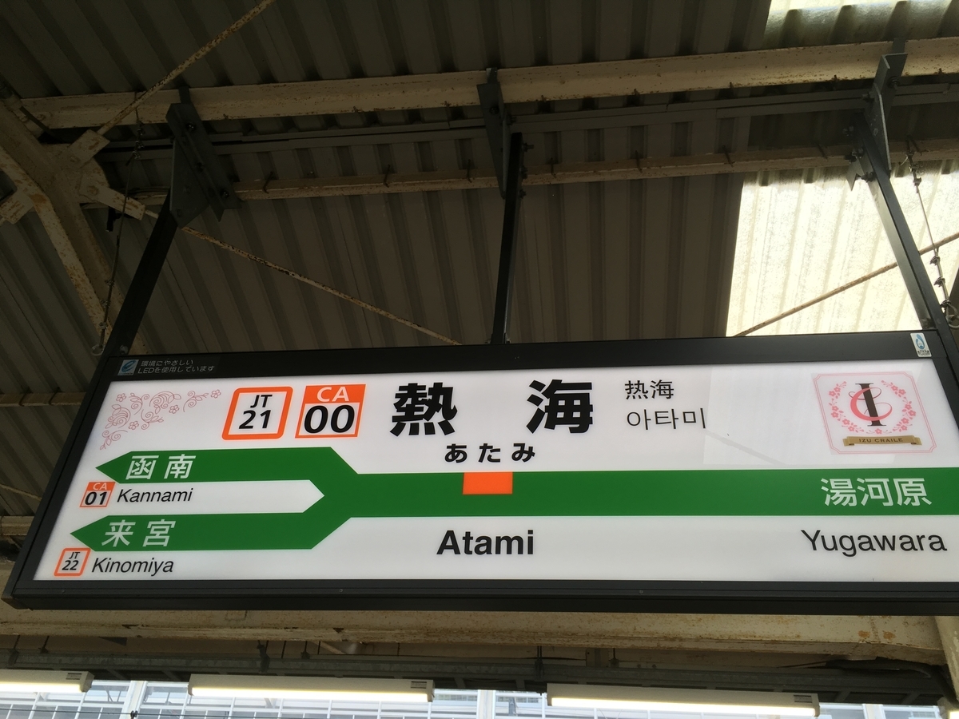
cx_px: 480
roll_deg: -2.1
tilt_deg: +38.4
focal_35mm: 29
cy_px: 360
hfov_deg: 61.7
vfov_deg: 48.2
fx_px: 803
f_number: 2.2
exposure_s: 1/120
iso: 32
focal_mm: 4.15
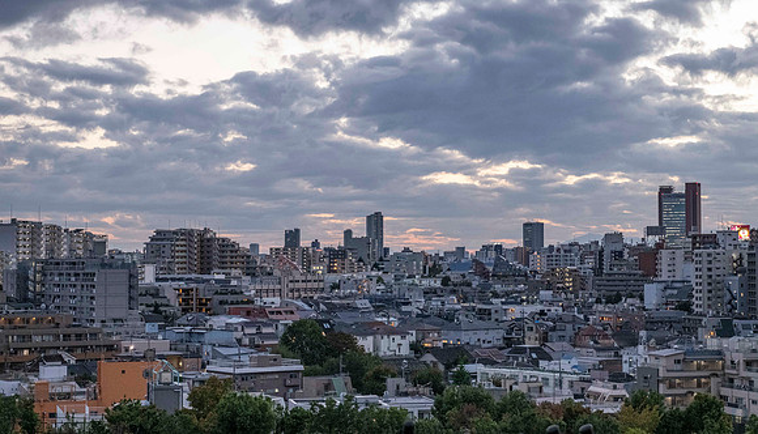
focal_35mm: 73
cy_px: 215
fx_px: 1474
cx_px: 379
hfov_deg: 28.8
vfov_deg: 16.7
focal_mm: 70
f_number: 5.6
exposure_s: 1/160
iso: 3200
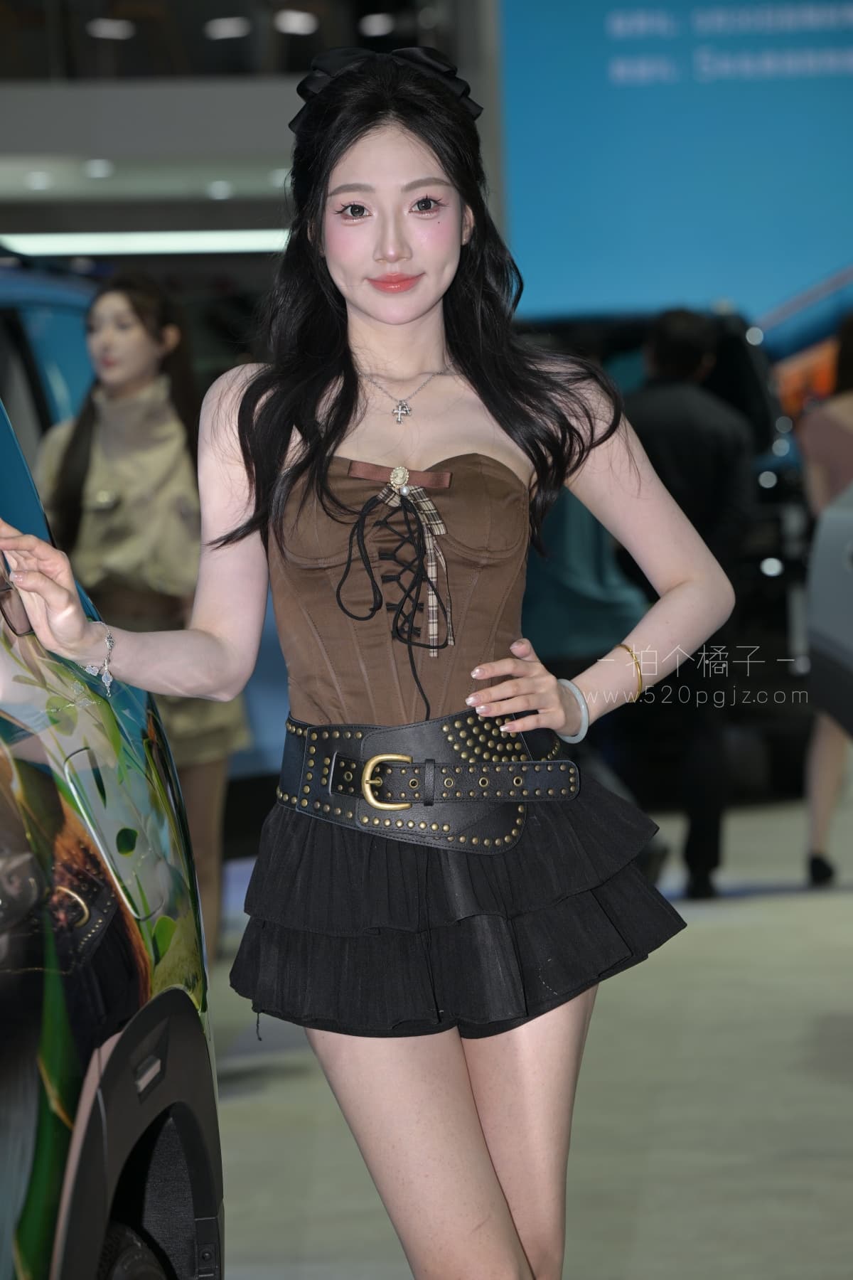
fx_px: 3909
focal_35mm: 110
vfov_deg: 18.6
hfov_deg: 12.5
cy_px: 640
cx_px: 426
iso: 250
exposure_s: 1/200
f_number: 5
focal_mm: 110
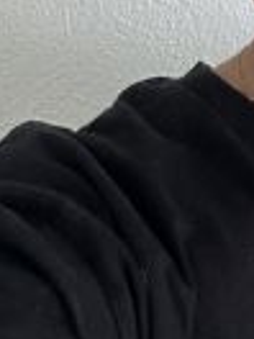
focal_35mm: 136
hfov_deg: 10.4
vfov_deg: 13.8
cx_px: 408
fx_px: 1331
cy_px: -139
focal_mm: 2.69
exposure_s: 1/66
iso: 80
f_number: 1.9
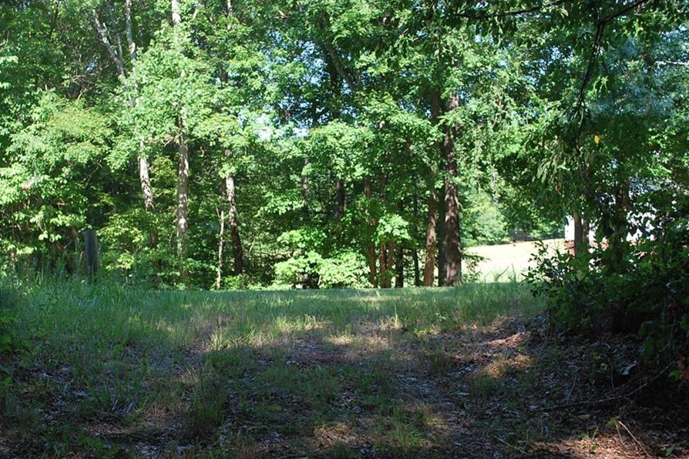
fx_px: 1053
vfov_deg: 24.6
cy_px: 255
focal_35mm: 55
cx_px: 311
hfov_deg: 36.2
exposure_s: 1/125
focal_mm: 32
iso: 200
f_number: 5.6
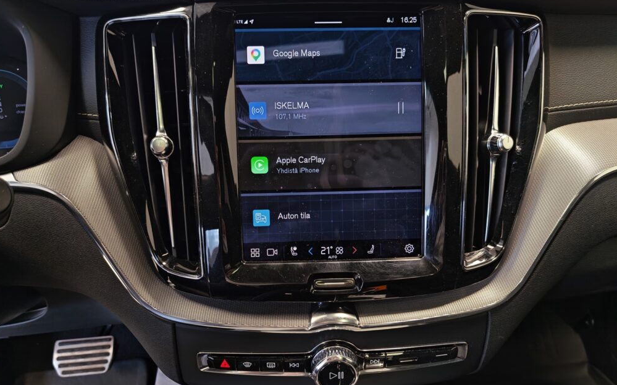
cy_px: 204
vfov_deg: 49.2
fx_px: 420
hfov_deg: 72.6
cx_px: 308
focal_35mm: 25
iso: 160
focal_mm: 5.4
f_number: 1.6
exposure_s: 1/50
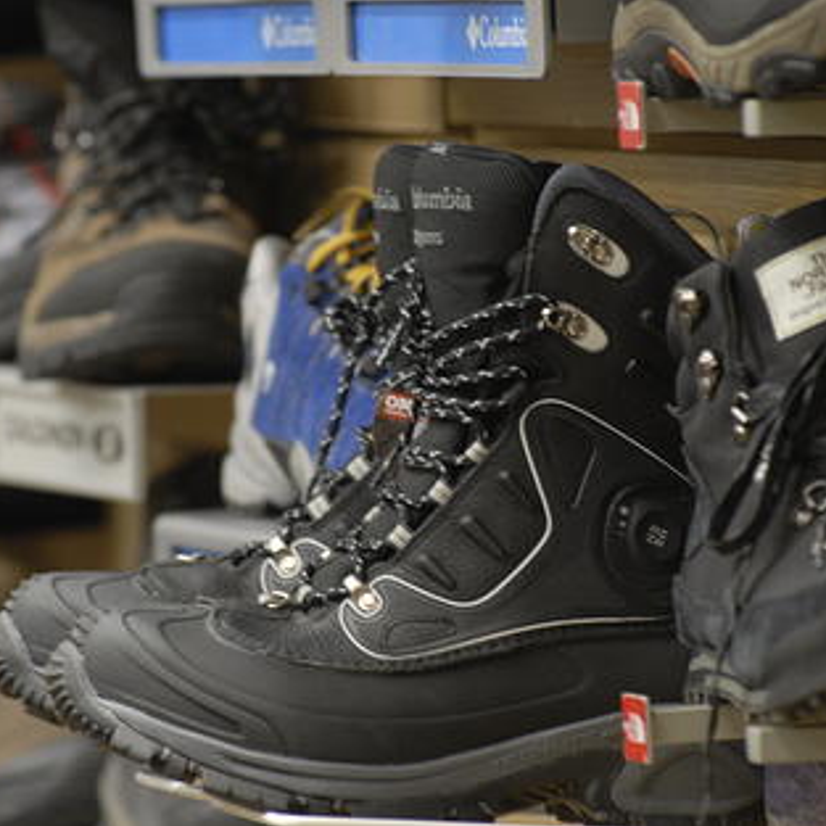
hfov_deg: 4.6
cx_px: 338
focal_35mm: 384
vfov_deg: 4.6
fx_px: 10367
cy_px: 413
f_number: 4
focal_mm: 200
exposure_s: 1/2.5
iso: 200
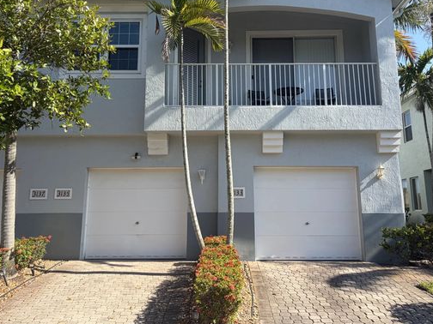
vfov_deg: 42.7
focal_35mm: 33
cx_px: 224
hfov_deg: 55.3
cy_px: 124
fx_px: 413
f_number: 1.6
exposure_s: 1/1901
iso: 50
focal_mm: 5.96
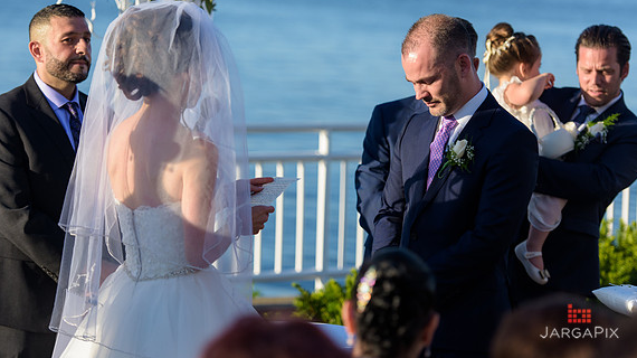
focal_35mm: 128
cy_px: 146
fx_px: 2161
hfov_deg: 16.8
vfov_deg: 9.5
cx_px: 323
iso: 200
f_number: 3.2
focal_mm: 120
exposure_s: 1/1600
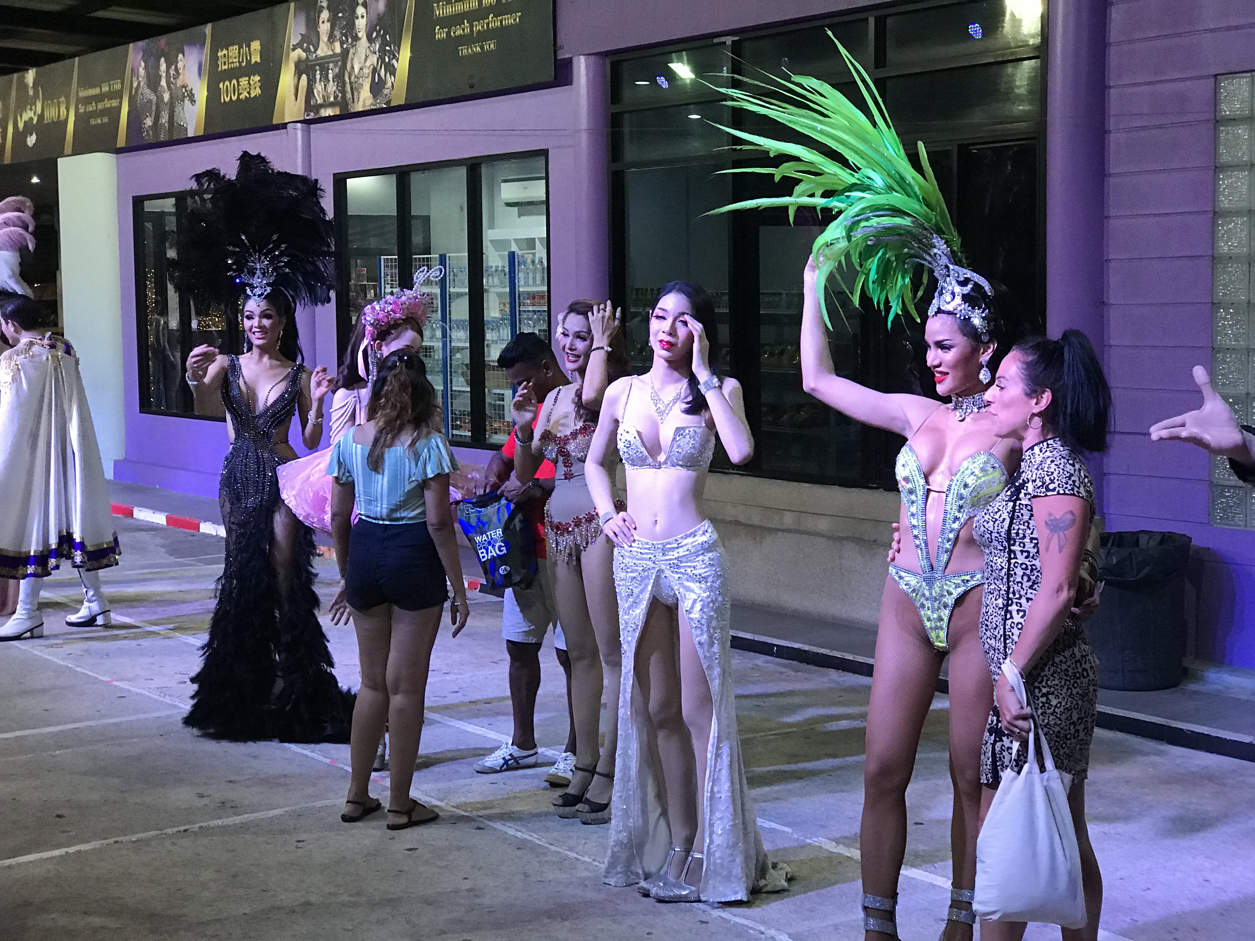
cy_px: 470
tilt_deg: -5.6
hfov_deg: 33.8
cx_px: 628
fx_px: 2067
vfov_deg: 25.7
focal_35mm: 57
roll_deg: +0.6
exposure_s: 1/50
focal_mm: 6.6
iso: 200
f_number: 2.8
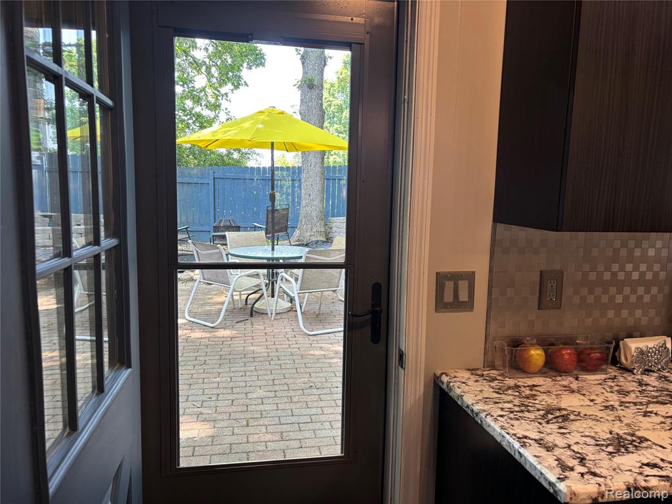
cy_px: 252
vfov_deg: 53.1
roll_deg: -1.2
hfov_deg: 67.3
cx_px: 336
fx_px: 505
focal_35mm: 26
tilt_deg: -6.4
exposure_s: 1/120
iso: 125
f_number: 1.6
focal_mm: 5.96
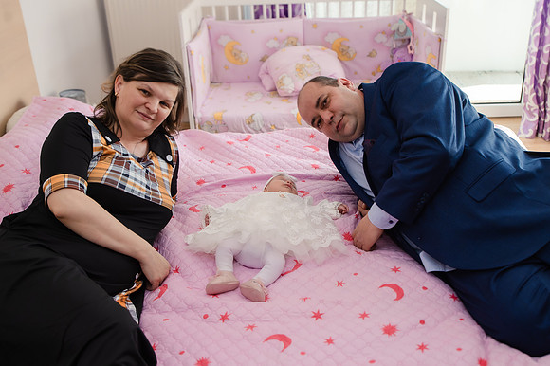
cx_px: 286
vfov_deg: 34.3
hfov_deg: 49.8
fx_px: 592
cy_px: 174
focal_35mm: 39
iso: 400
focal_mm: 32
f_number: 3.5
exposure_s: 1/250
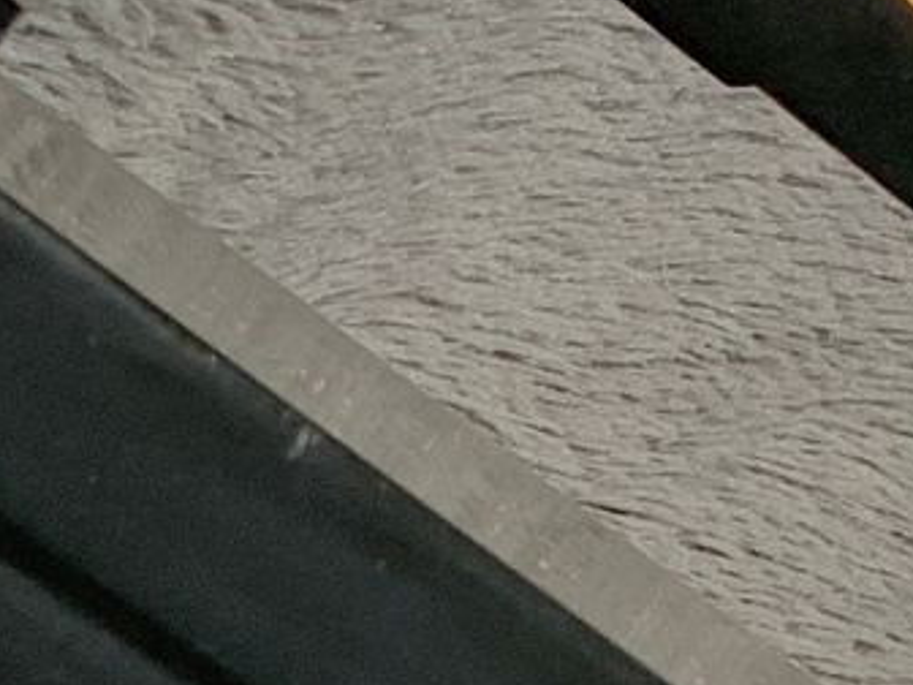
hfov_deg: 9.0
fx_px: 5829
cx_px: 451
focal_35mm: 221
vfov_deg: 6.7
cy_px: 848
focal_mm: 3
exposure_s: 1/78
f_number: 1.8
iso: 50
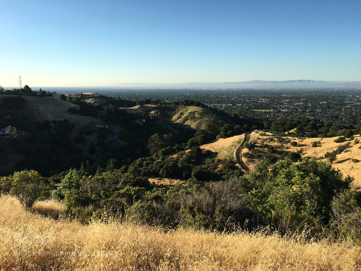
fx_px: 302
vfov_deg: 48.2
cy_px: 136
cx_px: 180
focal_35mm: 29
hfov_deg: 61.7
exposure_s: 1/938
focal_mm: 4.15
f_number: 2.2
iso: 25
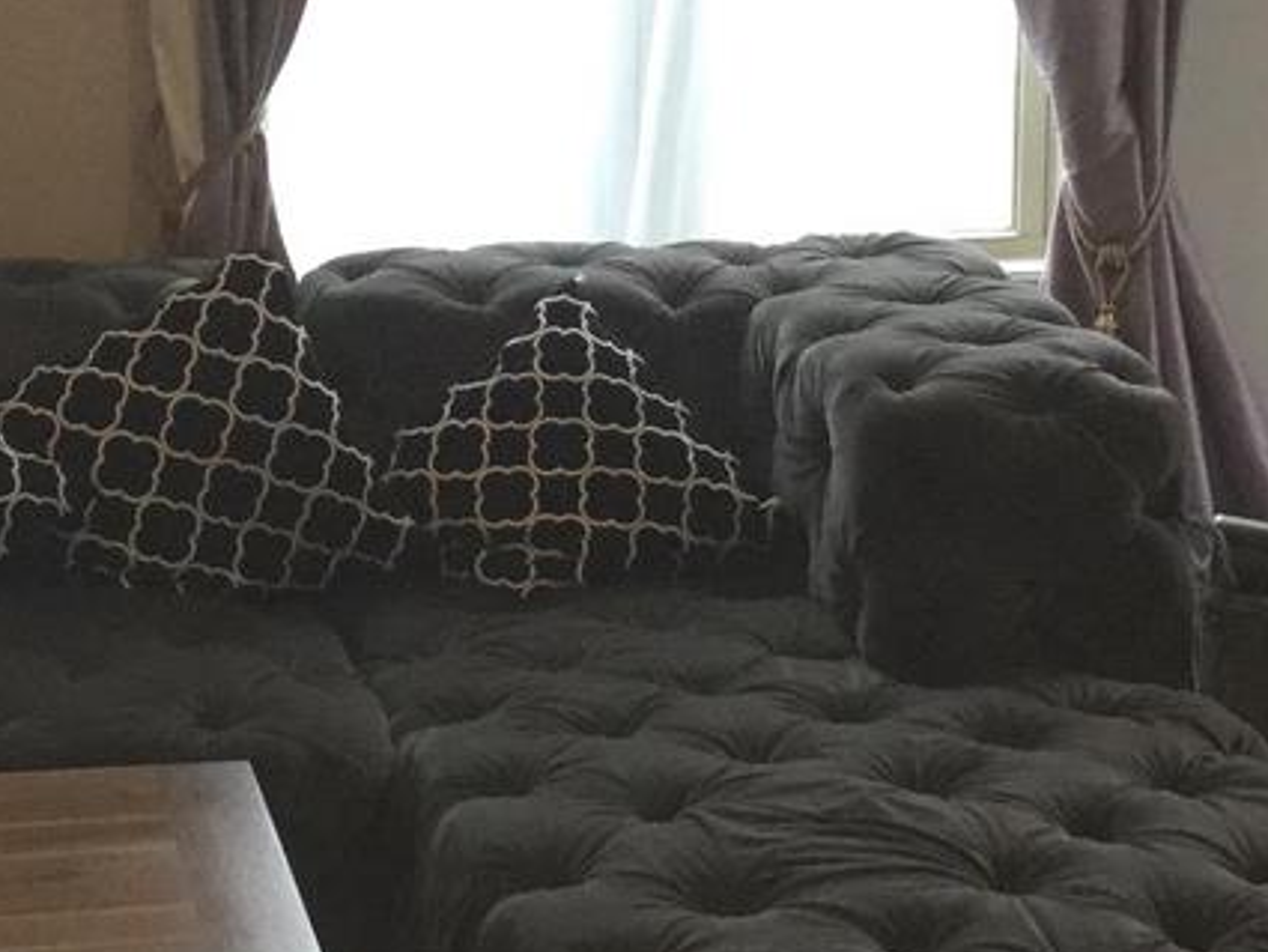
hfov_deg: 18.7
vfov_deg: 13.8
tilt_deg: -5.7
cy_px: -69
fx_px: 3847
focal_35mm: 105
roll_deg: -0.6
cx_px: 653
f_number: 2.4
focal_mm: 3.3
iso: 40
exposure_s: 1/30
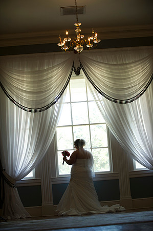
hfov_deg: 15.9
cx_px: 76
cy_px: 116
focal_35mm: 86
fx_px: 549
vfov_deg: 23.7
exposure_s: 1/80
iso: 400
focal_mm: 86
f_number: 3.2
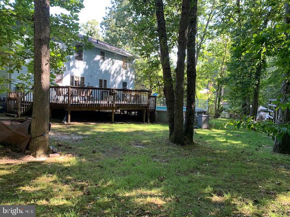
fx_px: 218
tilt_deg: -3.4
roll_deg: -1.0
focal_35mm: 26
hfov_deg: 67.3
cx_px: 145
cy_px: 108
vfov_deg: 53.1
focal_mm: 4.25
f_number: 1.8
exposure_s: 1/121
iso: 80
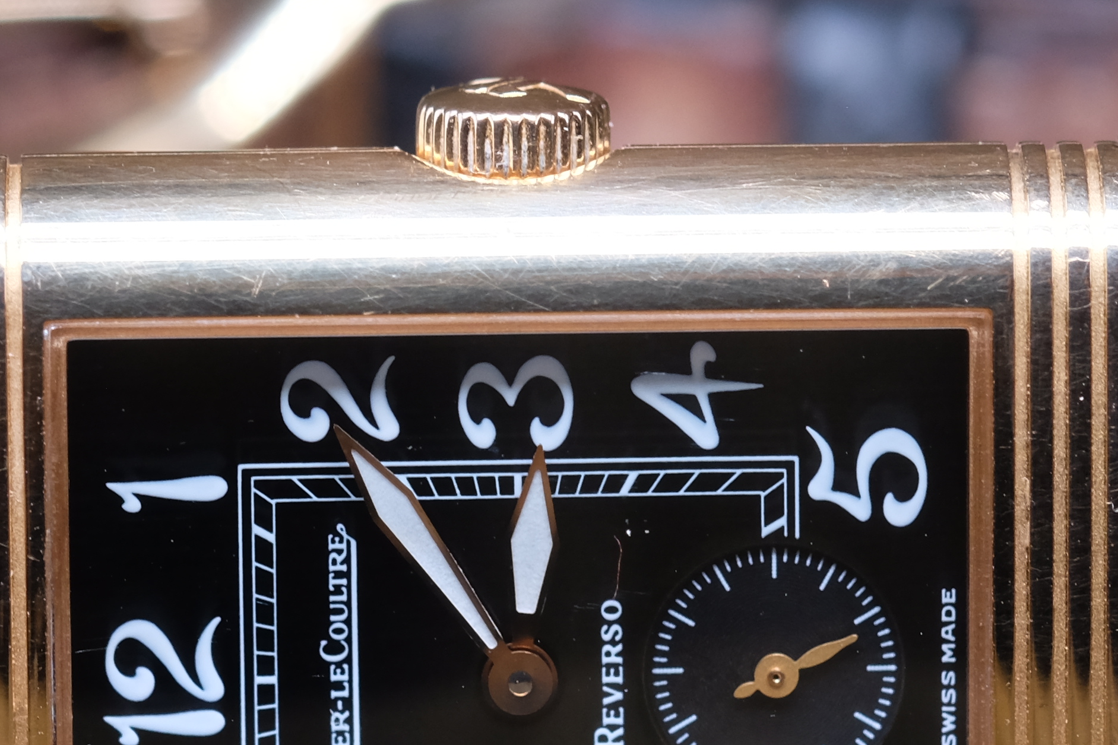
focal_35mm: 234
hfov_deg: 8.8
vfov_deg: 5.9
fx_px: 7266
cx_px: 414
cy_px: 553
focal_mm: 60
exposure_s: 1/28
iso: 800
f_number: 5.6
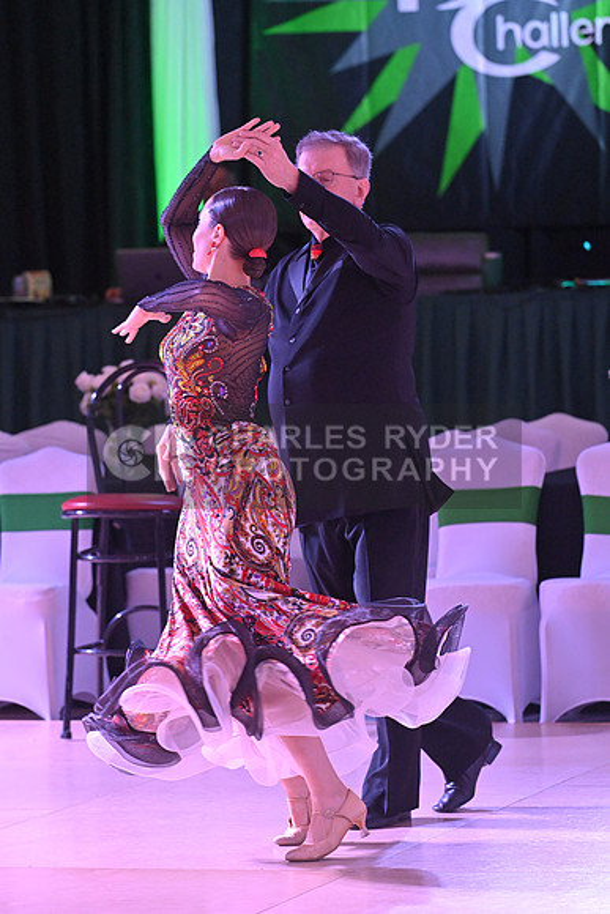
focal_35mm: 180
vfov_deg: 11.4
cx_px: 305
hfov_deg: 7.6
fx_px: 4572
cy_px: 457
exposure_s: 1/400
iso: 6400
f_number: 5.6
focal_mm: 180
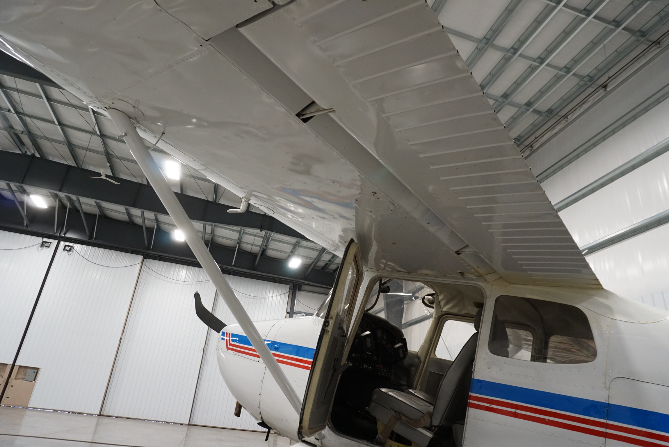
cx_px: 334
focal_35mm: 24
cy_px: 224
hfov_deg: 73.7
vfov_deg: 53.2
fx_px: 446
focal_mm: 16
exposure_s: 1/30
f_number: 5
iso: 1250
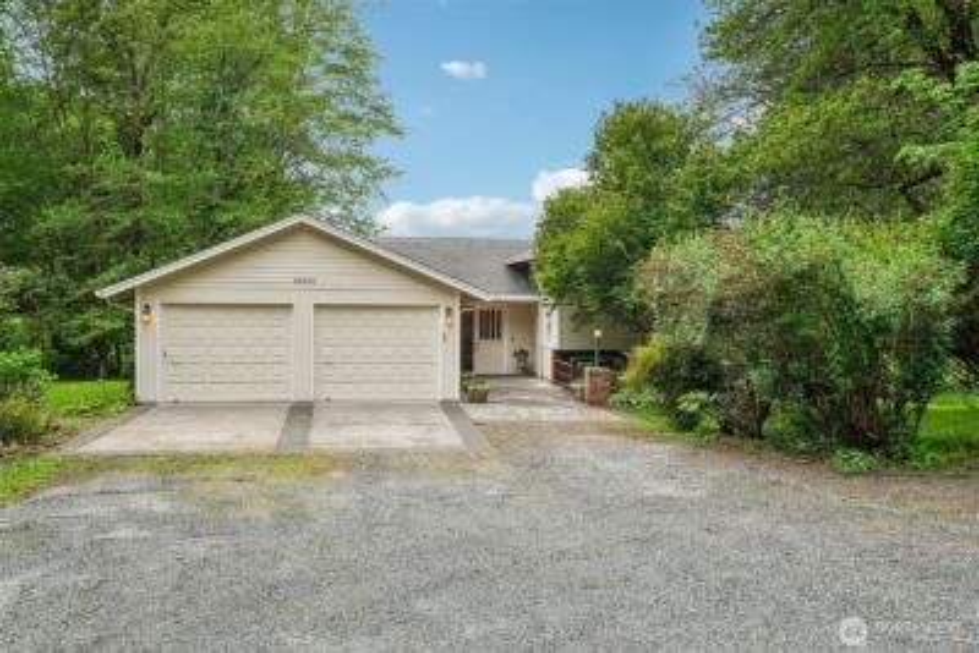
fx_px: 925
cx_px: 490
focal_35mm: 34
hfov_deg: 55.8
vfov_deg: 38.9
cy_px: 326
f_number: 8
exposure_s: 1/250
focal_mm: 34
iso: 400
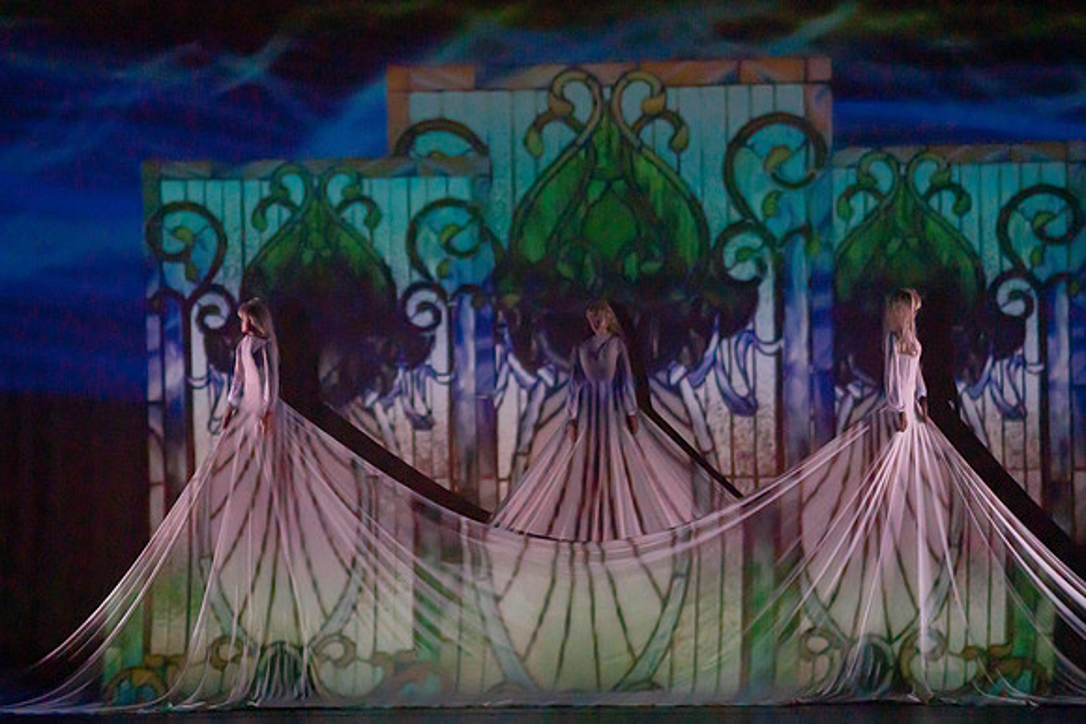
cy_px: 374
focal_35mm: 183
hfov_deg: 11.3
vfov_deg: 7.5
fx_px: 5511
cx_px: 518
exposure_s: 1/320
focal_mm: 173
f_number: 5.6
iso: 6400
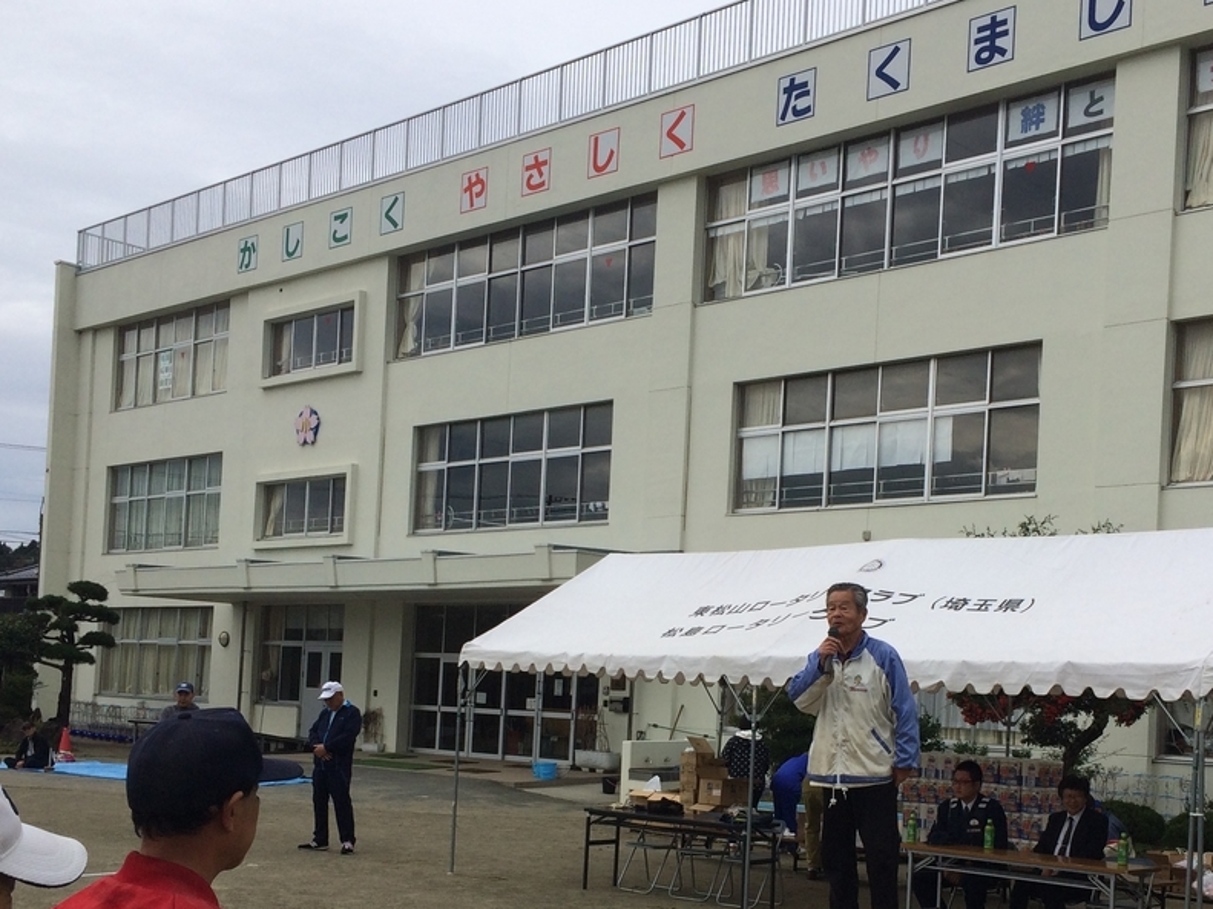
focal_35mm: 44
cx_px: 705
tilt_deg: -3.2
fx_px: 1542
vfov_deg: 32.4
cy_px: 662
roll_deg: -1.2
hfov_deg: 42.8
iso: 32
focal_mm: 4.15
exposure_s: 1/2415
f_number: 2.2
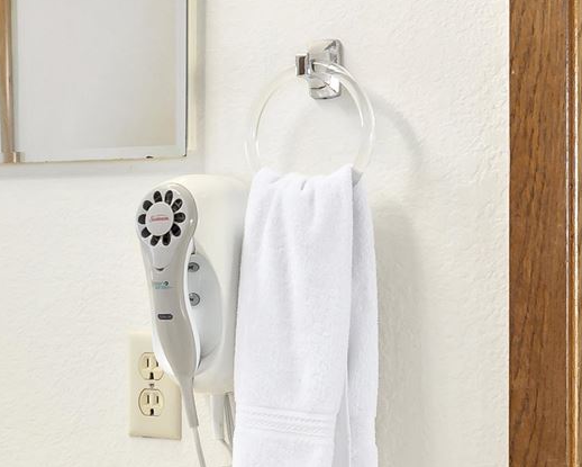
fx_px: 1534
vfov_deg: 17.2
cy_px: 334
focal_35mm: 89
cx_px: 242
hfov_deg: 21.5
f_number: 5.6
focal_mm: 16
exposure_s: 1/13
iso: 320
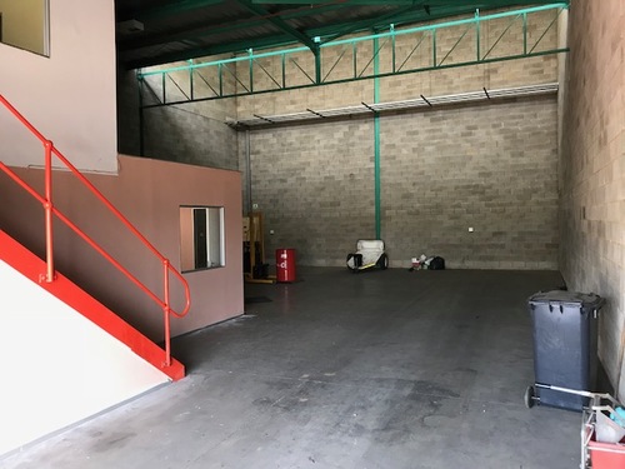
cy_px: 234
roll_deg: +1.5
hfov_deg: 63.4
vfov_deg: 49.7
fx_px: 506
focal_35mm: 28
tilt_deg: +0.8
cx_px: 312
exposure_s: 1/20
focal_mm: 3.99
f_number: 1.8
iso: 40
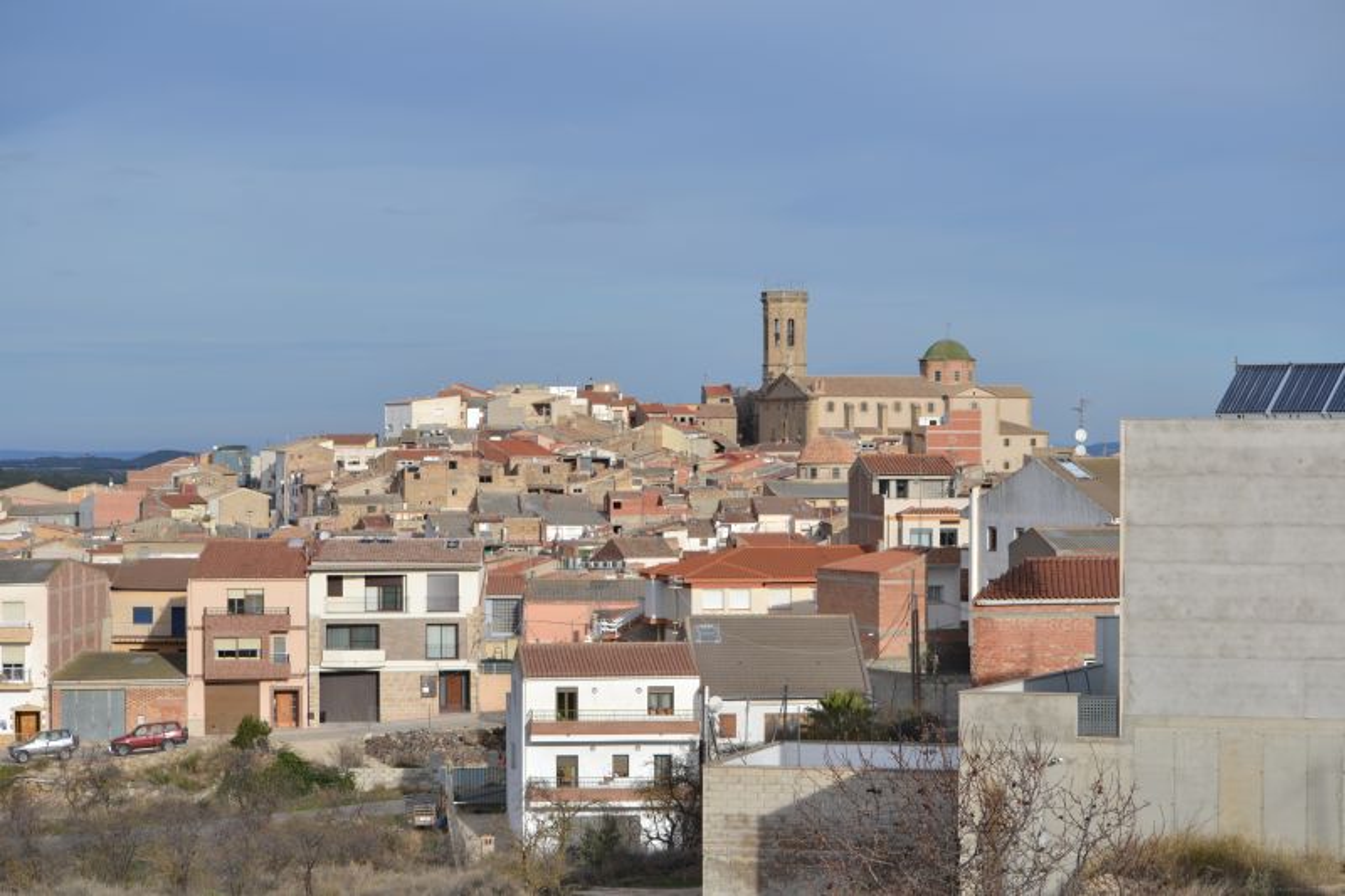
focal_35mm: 93
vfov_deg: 14.7
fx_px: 3474
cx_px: 672
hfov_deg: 21.9
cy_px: 448
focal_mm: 62
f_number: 7.1
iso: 100
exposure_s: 1/400
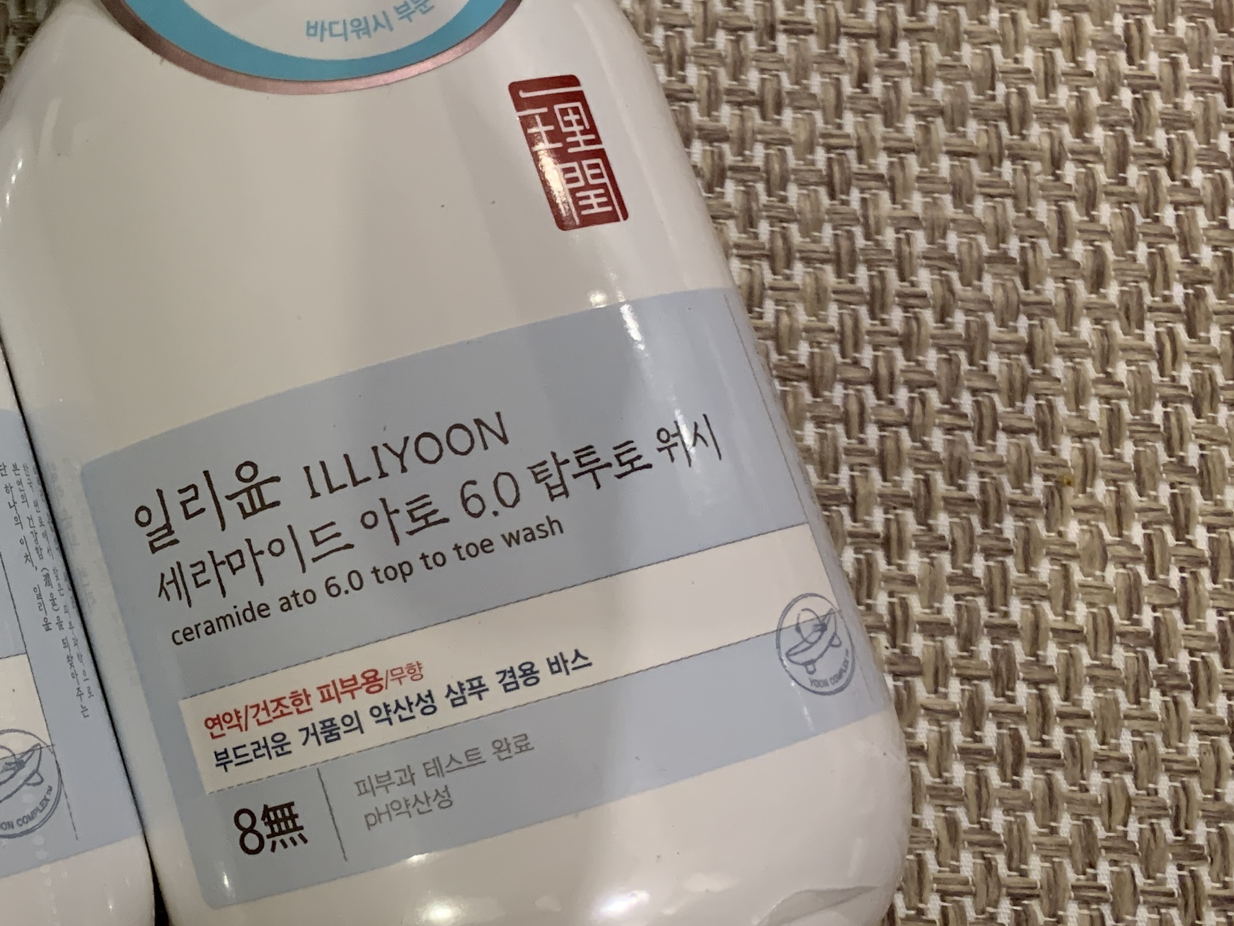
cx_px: 8
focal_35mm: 55
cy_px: 351
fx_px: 1961
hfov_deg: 32.3
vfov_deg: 26.5
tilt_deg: -77.3
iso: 400
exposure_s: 1/45
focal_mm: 4.25
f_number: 1.8
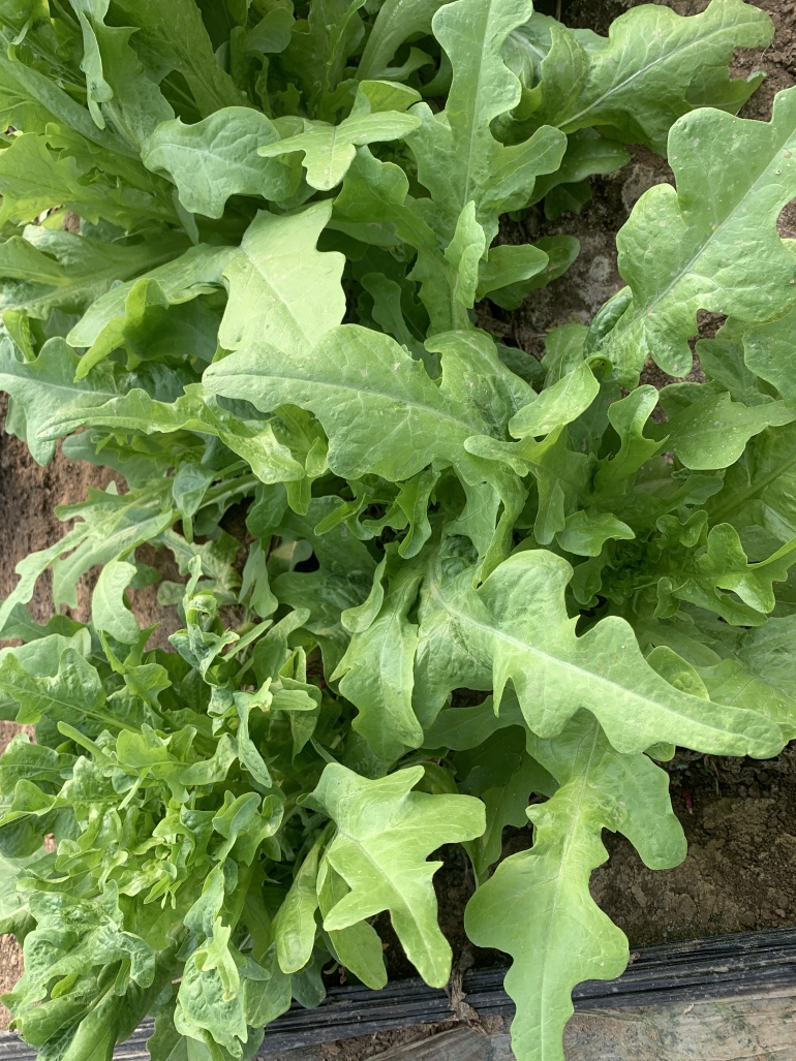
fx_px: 828
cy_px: 545
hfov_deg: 51.3
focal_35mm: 27
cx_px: 390
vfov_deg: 65.3
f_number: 1.8
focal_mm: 4.25
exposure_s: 1/288
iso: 25
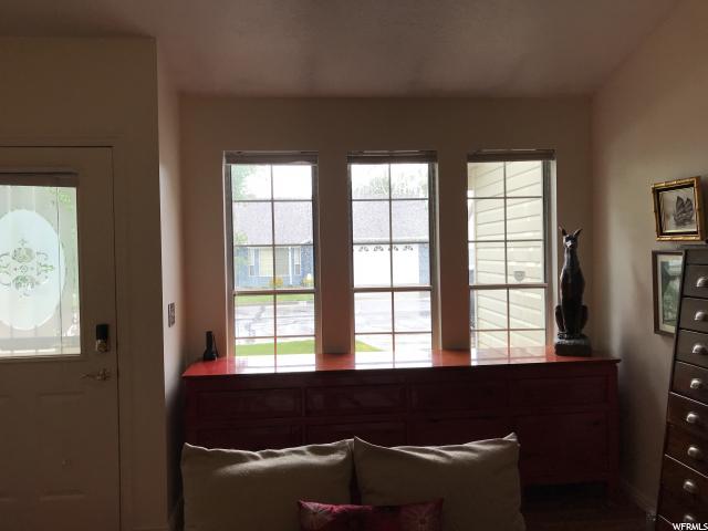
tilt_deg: -1.3
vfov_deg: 49.7
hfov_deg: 63.4
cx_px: 354
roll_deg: +1.6
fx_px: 573
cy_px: 266
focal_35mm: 28
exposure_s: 1/178
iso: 20
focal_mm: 3.99
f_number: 1.8
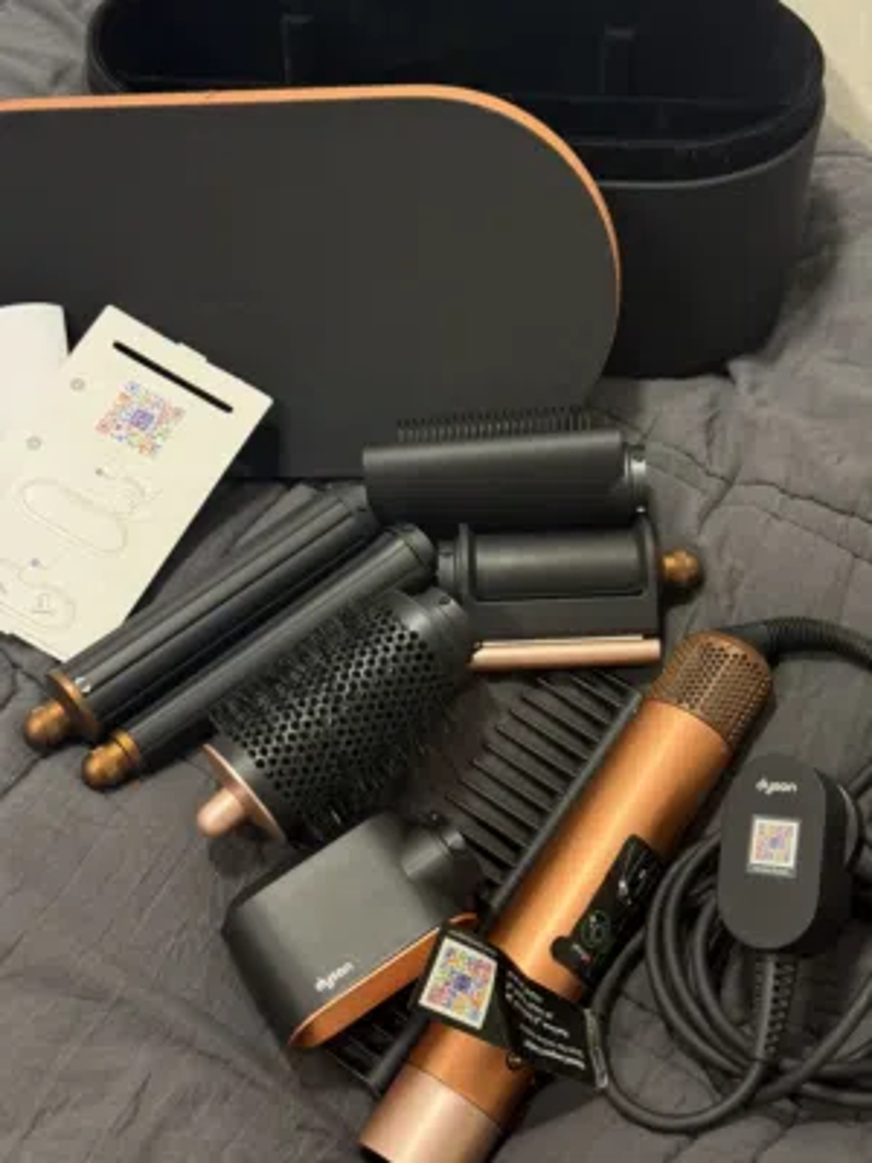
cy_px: 582
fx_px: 1612
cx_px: 436
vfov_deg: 39.7
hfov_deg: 30.3
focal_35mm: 48
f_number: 1.78
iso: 125
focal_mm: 6.76
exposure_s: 1/50
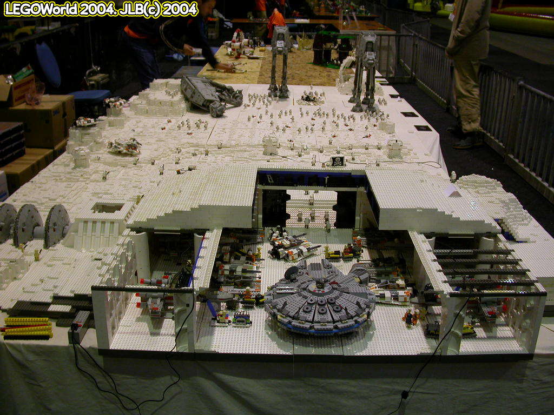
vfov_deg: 37.7
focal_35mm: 38
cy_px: 208
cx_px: 277
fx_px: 608
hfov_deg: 49.0
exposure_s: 1/28.7
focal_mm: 7.85
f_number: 2.6
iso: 100
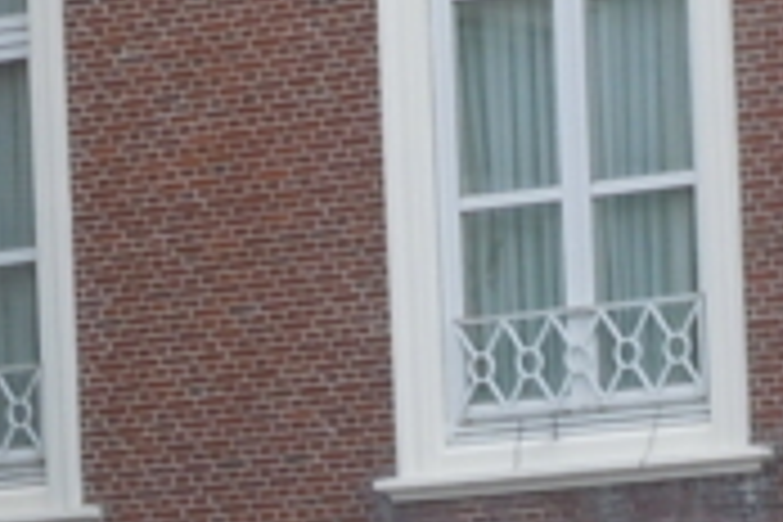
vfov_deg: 3.9
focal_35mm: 354
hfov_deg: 5.8
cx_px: 495
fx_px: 7699
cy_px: 783
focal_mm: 13.2
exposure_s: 1/160
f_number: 5.2
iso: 160
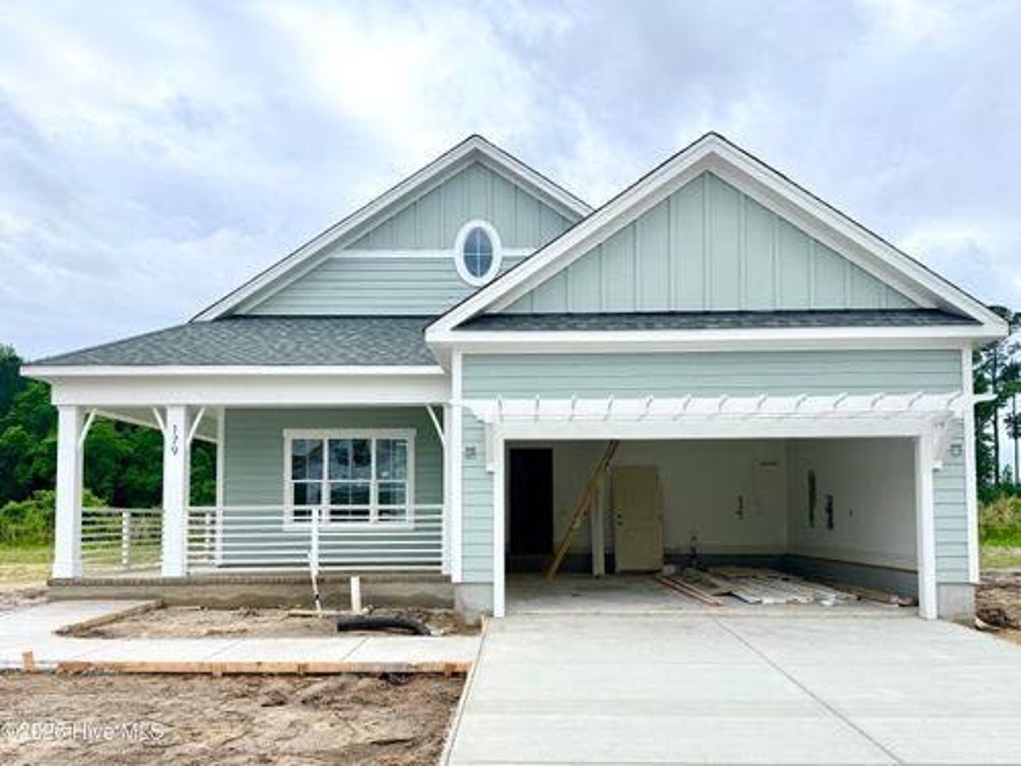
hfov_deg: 71.6
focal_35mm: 24
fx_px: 708
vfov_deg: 56.8
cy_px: 383
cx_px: 510
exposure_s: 1/3145
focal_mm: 6.76
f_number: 1.78
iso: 100
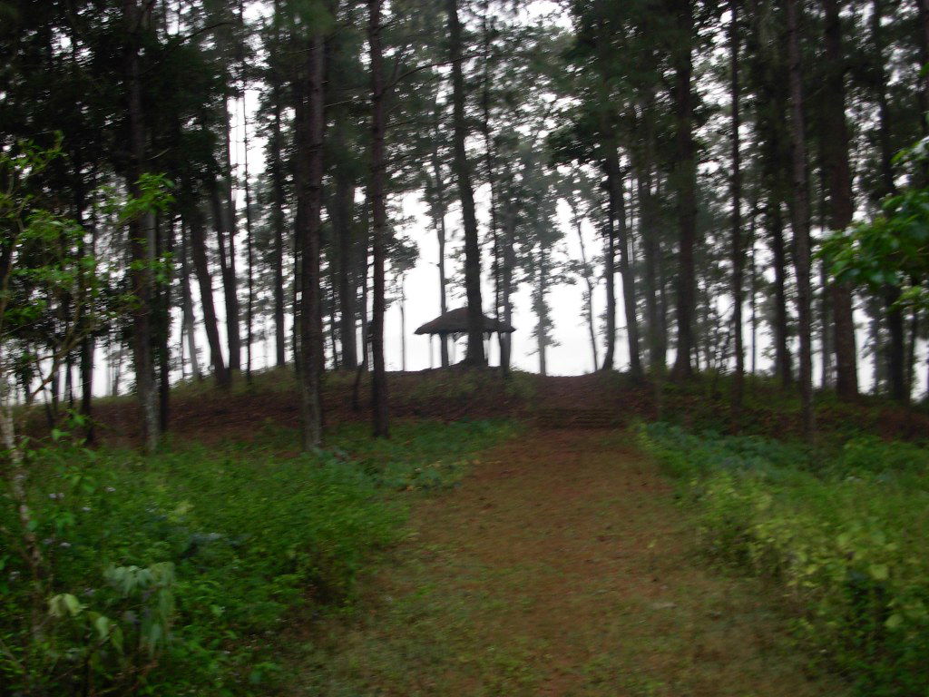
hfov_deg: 49.0
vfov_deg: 37.7
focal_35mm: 38
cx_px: 464
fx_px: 1020
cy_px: 348
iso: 79
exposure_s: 1/6.1
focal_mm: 6.3
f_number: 2.9
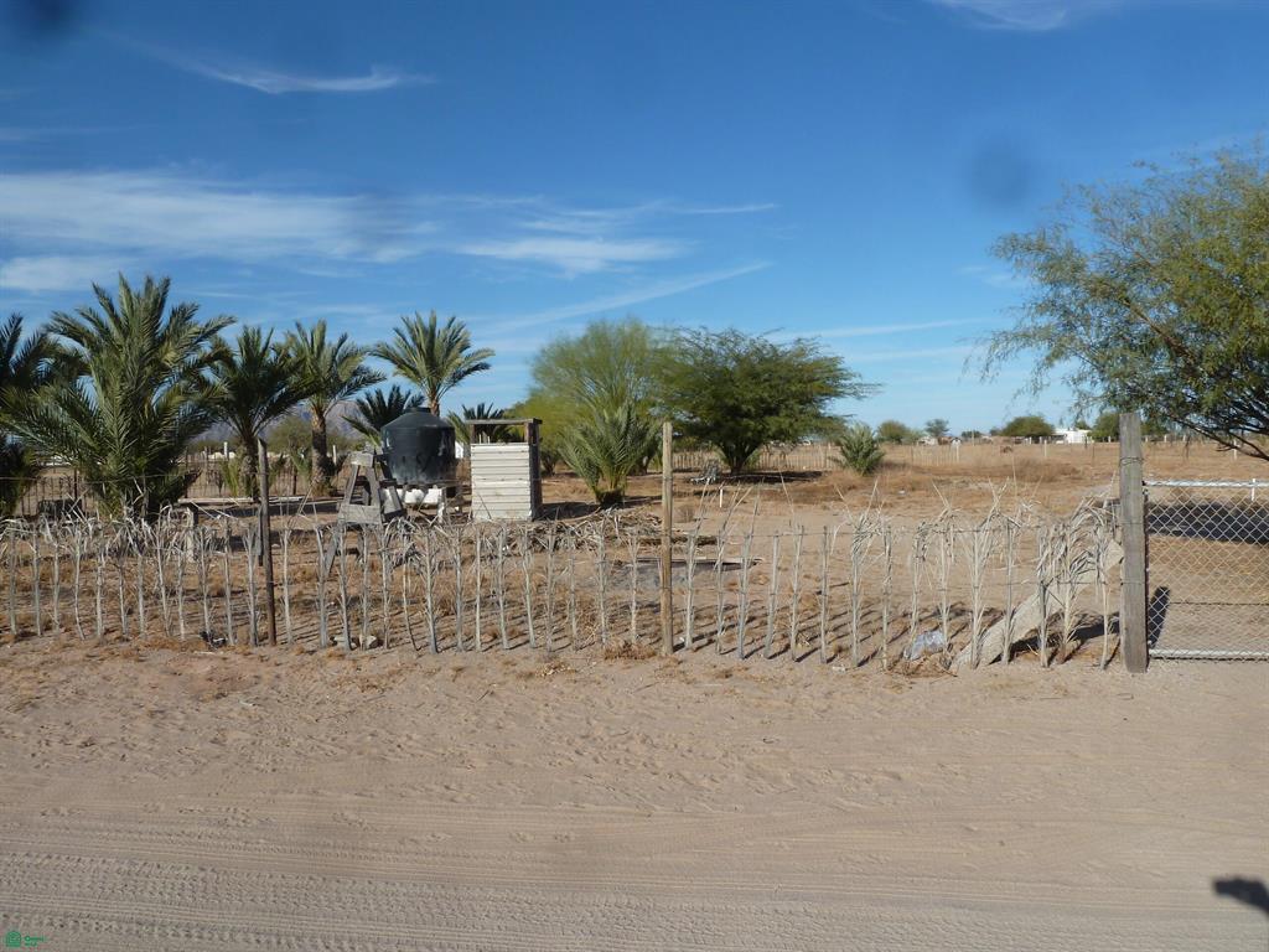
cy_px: 476
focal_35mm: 25
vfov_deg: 54.9
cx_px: 634
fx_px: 916
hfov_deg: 69.4
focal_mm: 4.1
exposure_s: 1/500
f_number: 5.6
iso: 80
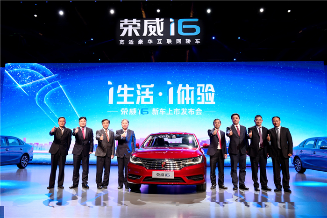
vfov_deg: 44.9
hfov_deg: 63.7
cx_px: 164
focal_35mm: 29
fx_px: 263
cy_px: 109
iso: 1600
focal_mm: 29
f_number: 5.6
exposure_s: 1/125
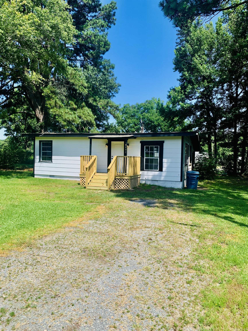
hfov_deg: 53.1
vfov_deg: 67.3
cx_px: 124
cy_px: 166
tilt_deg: -1.0
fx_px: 248
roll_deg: -1.2
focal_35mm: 26
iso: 25
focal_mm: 4.25
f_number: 1.8
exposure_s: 1/1536
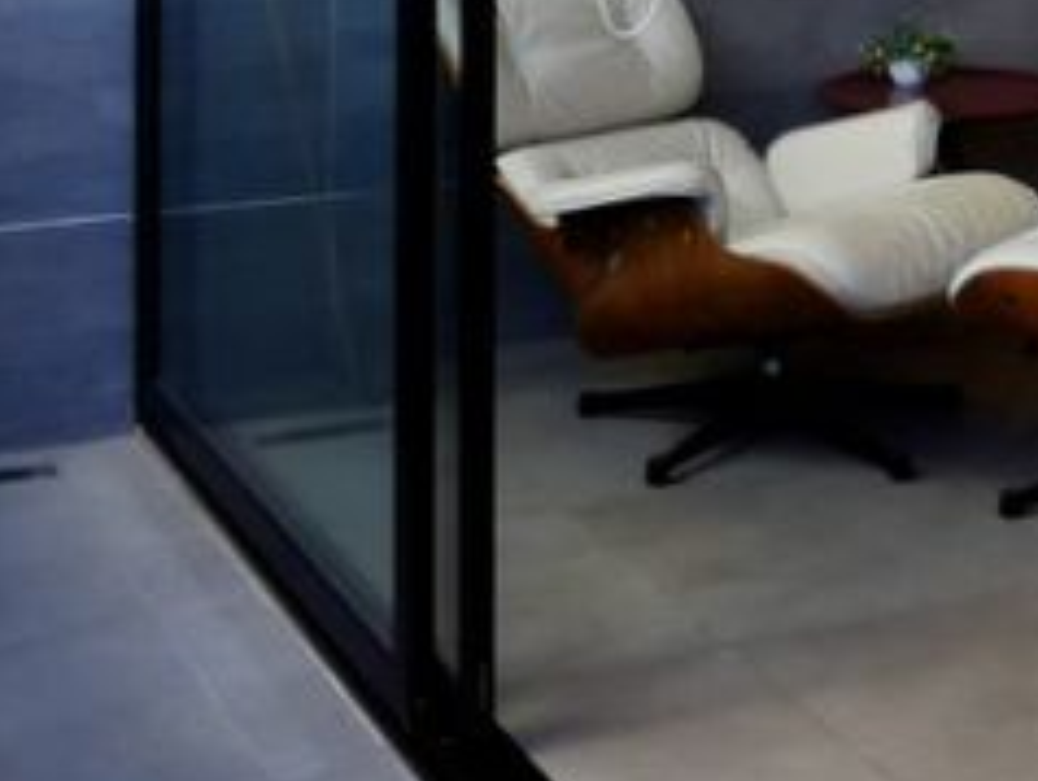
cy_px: -353
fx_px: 2521
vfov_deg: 16.2
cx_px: 877
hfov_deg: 22.8
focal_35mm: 84
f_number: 2.2
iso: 100
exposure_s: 1/120
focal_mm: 2.35
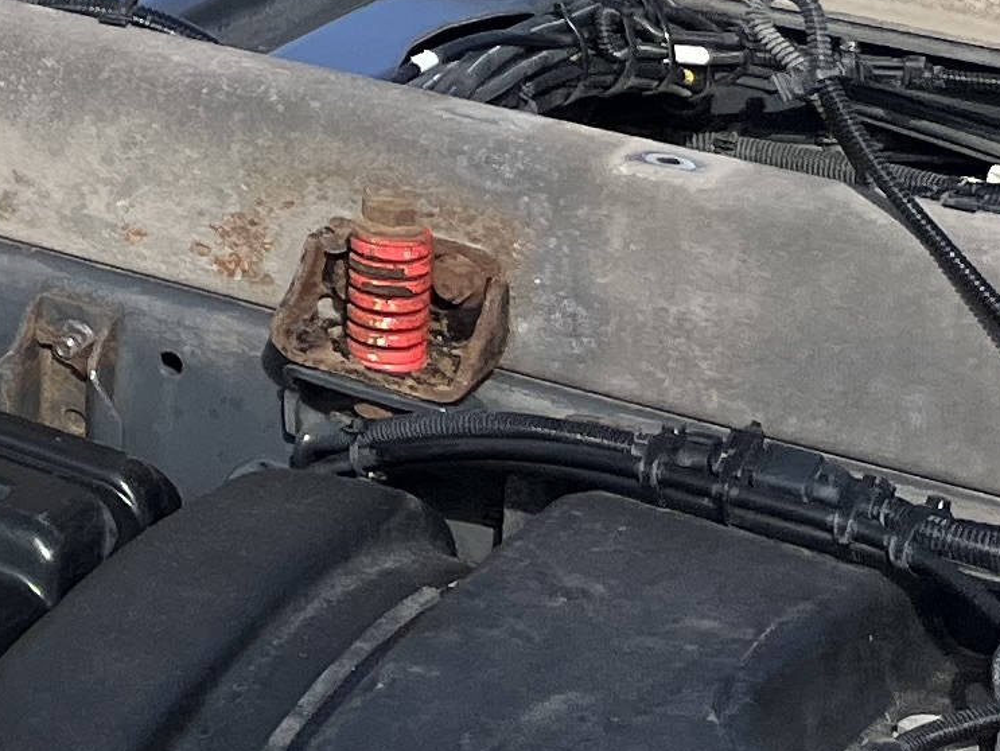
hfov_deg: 11.2
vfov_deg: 9.6
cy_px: -902
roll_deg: -2.6
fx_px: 4075
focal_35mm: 141
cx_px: -1565
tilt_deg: -4.3
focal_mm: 5.1
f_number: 1.6
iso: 50
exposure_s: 1/5076
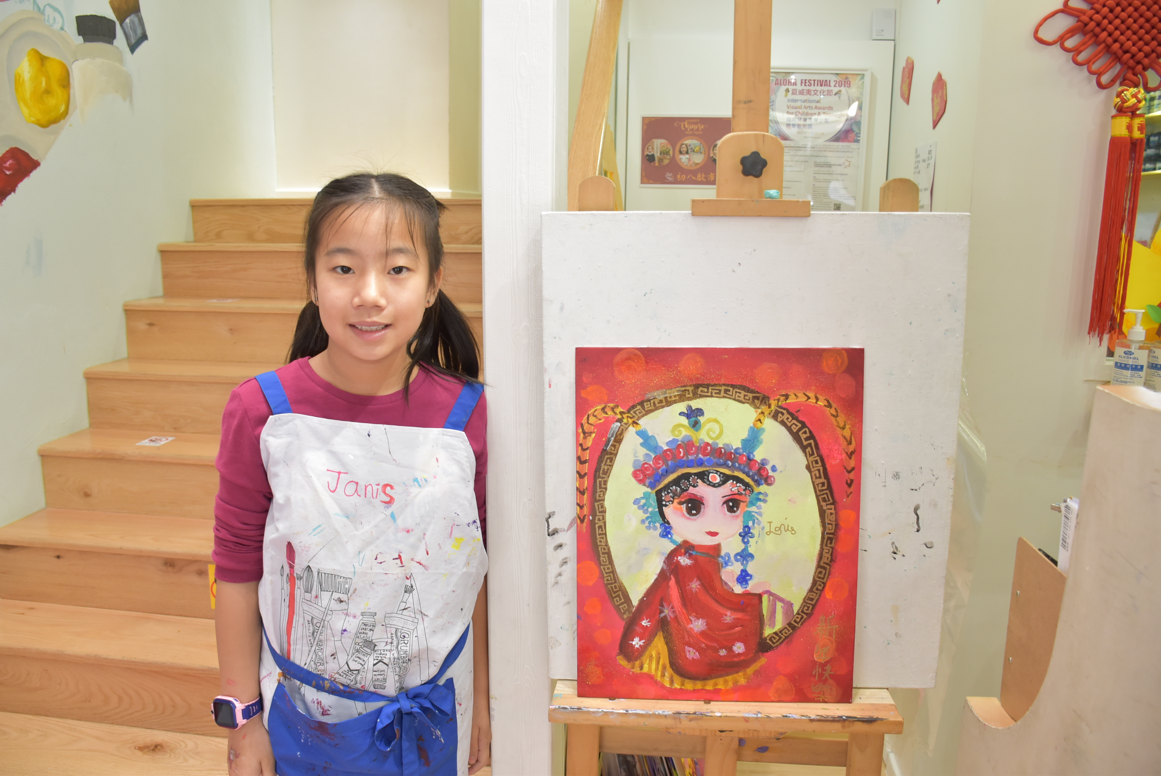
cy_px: 388
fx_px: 871
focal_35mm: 27
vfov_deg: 48.0
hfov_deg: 67.3
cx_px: 580
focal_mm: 18
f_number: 3.5
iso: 800
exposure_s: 1/100
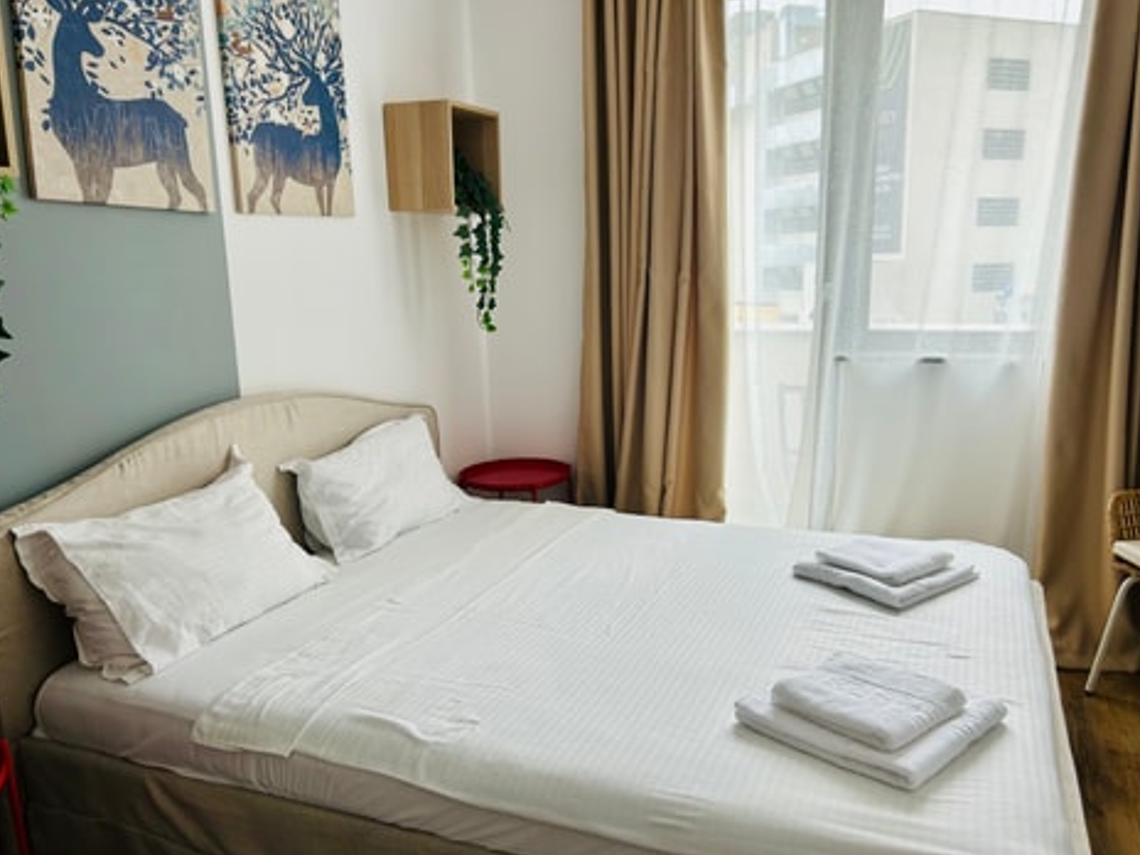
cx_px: 602
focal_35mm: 28
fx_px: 922
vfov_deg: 49.7
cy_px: 453
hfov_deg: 63.4
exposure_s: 1/100
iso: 40
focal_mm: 5.7
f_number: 1.5
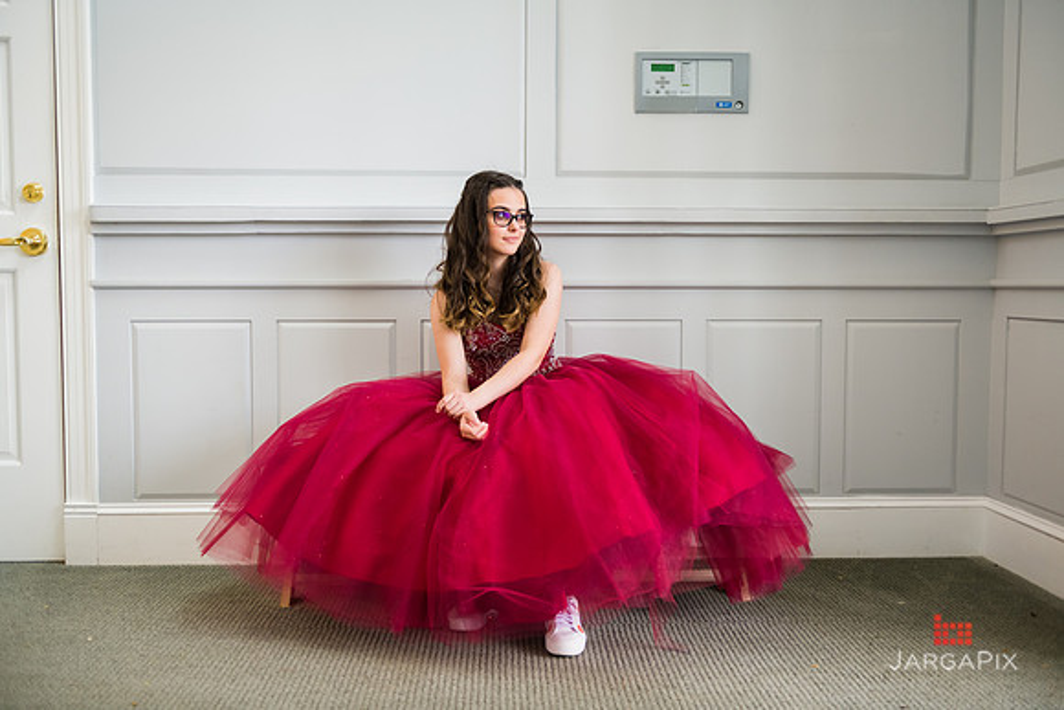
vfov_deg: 37.9
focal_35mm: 35
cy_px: 355
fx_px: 1035
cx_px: 532
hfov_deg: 54.4
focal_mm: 35
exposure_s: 1/250
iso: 1000
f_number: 3.2
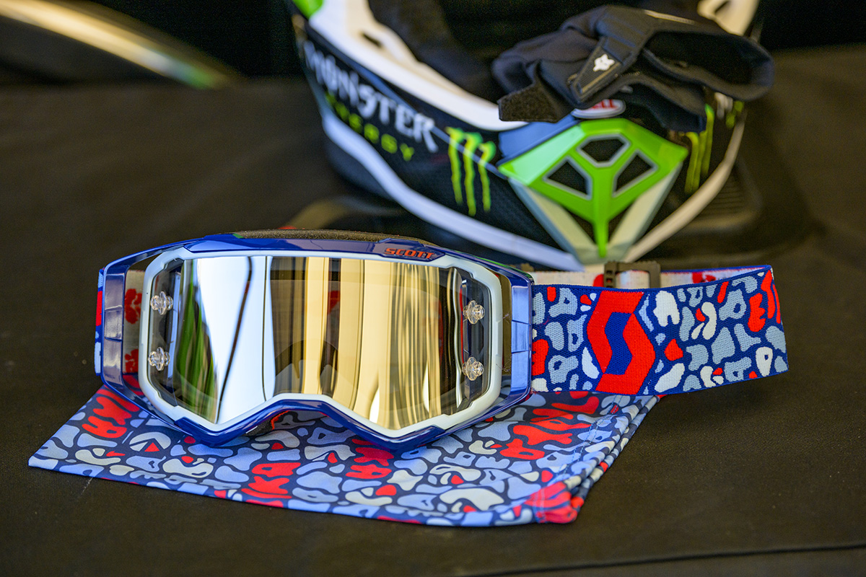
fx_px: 3247
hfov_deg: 15.2
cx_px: 433
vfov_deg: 10.2
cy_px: 288
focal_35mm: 135
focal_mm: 135
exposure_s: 1/640
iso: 500
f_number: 3.5
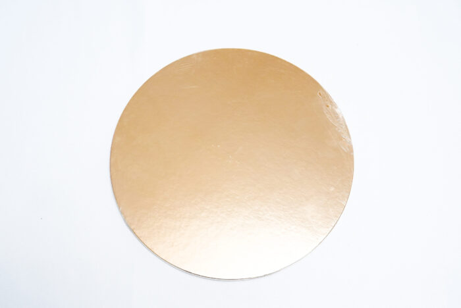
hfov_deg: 38.9
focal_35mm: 51
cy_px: 154
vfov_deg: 26.5
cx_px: 230
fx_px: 654
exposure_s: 1/200
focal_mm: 51
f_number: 9
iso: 3200
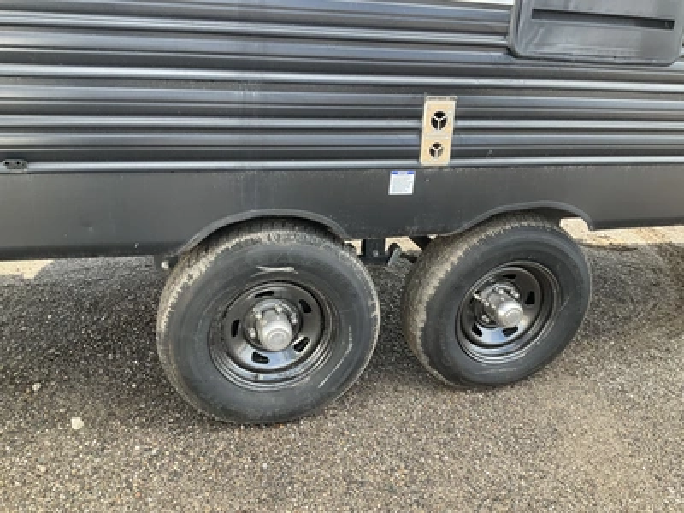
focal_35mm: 29
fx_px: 573
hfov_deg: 61.7
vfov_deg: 48.2
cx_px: 342
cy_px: 256
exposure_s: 1/122
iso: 20
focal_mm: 3
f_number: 1.8
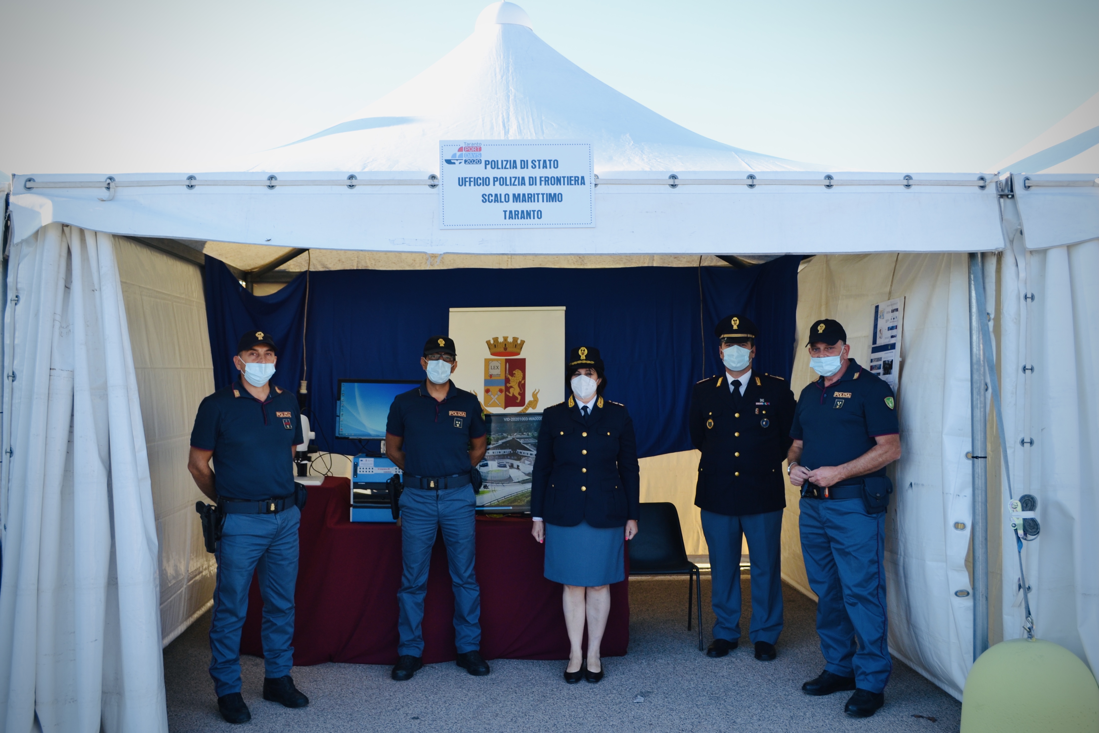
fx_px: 1007
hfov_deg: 57.2
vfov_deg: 40.0
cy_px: 366
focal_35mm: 33
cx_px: 550
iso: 125
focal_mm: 22
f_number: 5.6
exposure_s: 1/125
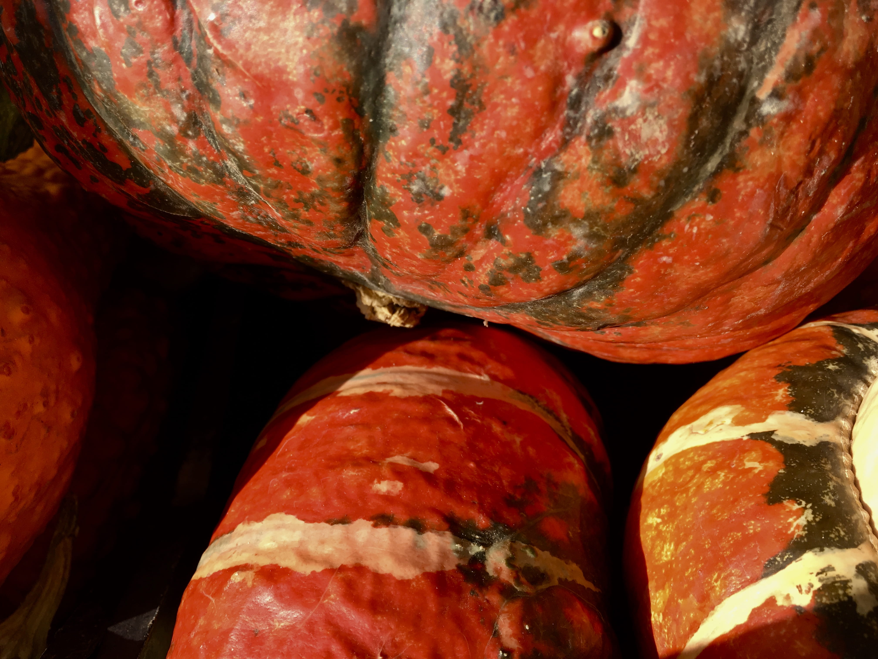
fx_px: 736
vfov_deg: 48.2
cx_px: 439
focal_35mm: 29
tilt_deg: -49.3
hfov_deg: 61.7
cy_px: 330
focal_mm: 4.15
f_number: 2.2
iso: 25
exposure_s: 1/674
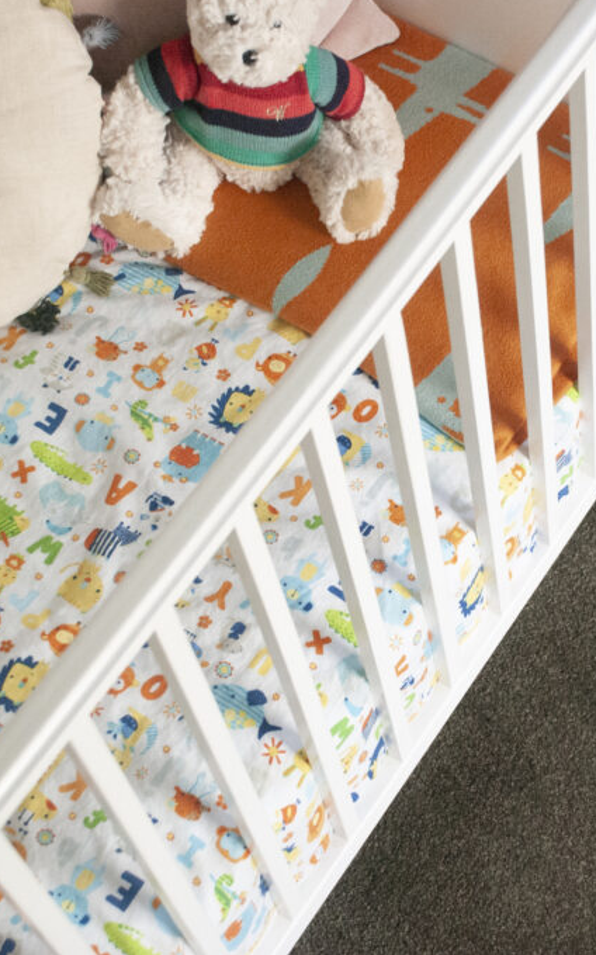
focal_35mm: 81
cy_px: 475
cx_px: 545
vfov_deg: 25.6
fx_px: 2100
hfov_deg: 15.9
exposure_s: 1/80
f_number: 4.5
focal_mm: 35
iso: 800
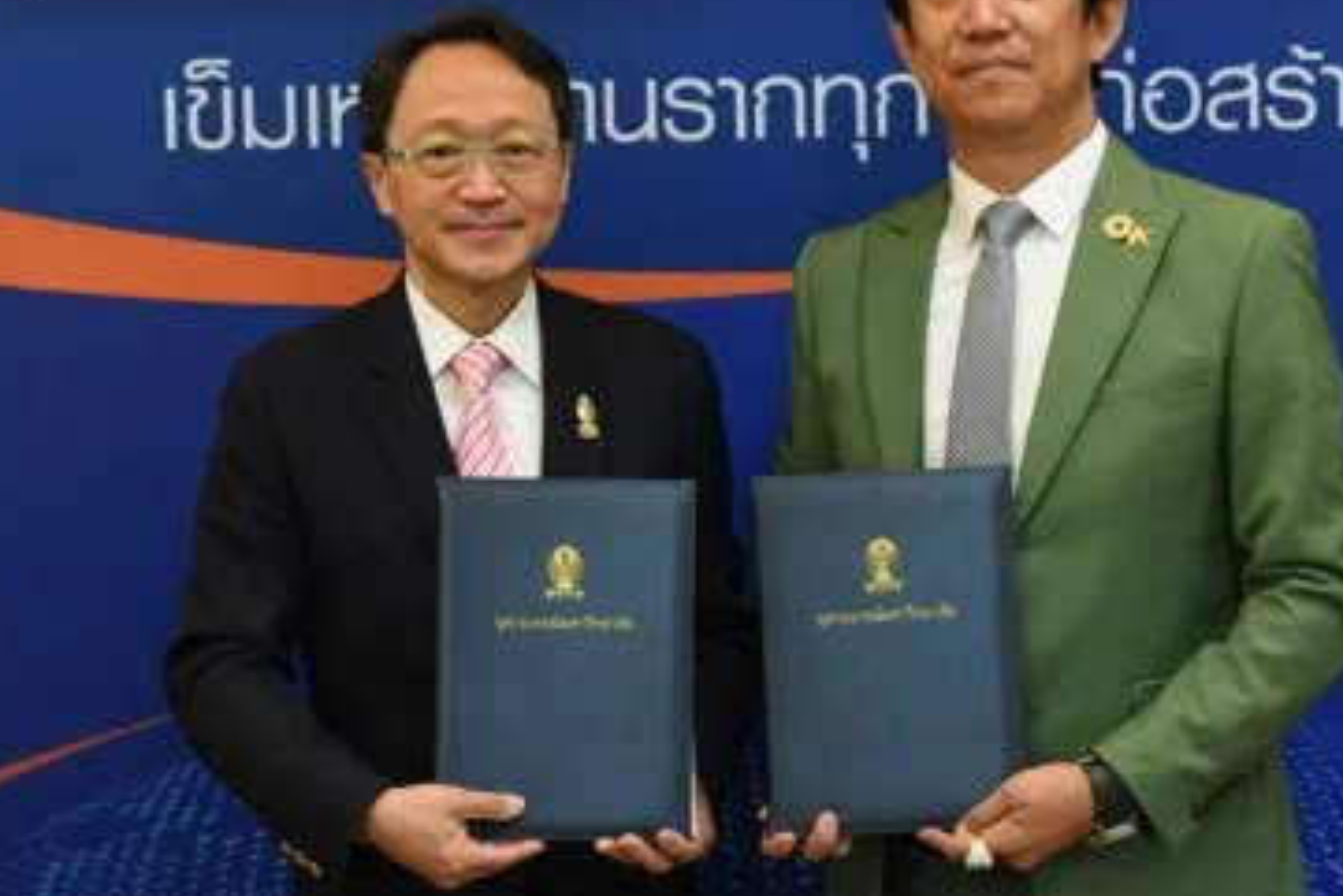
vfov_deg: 12.5
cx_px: 733
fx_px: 4105
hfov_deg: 18.6
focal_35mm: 110
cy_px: 318
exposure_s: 1/125
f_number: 6.3
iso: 6400
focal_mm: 62
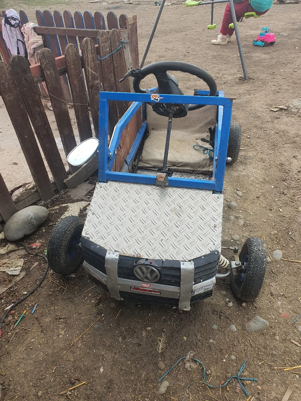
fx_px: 301
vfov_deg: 67.3
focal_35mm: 26
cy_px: 200
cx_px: 150
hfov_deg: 53.1
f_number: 2.4
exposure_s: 1/167
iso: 50
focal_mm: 4.3
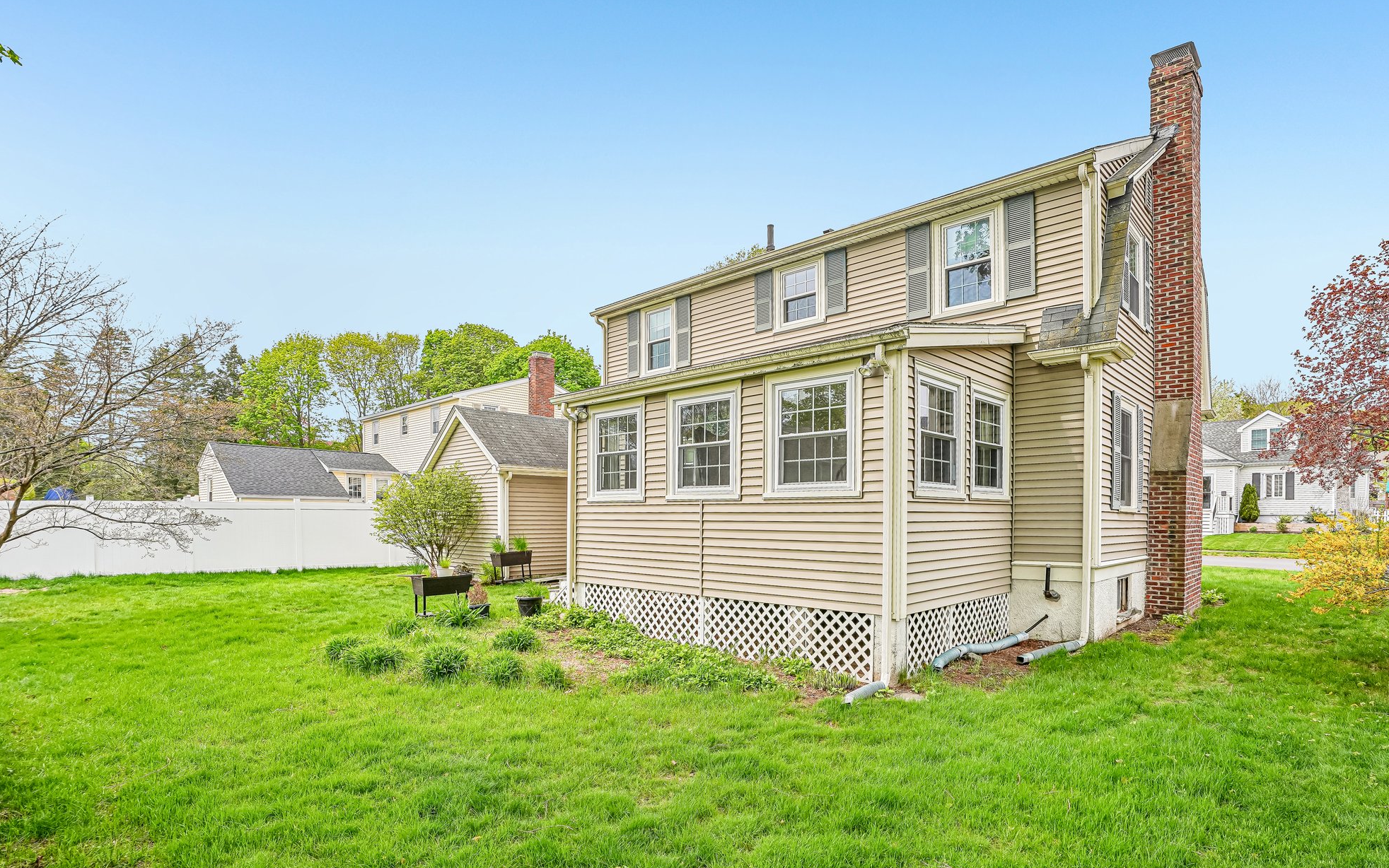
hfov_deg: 94.4
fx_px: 644
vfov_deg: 68.0
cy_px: 453
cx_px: 688
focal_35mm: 17
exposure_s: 1/125
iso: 100
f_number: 9
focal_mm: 16
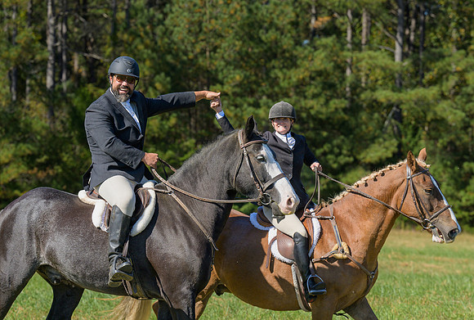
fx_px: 1474
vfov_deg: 12.4
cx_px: 274
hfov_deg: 18.3
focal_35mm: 112
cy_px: 198
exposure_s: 1/800
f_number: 4
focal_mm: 85
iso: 200
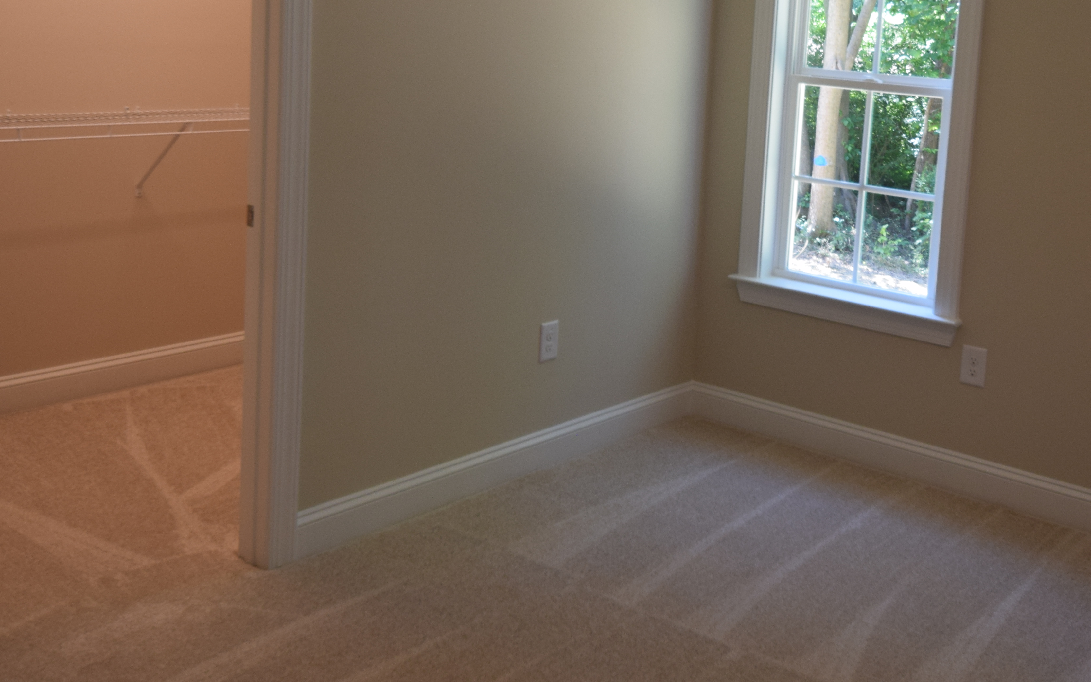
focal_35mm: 44
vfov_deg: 28.6
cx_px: 656
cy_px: 144
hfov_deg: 45.0
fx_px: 1308
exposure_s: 1/80
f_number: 4.2
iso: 400
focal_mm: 16
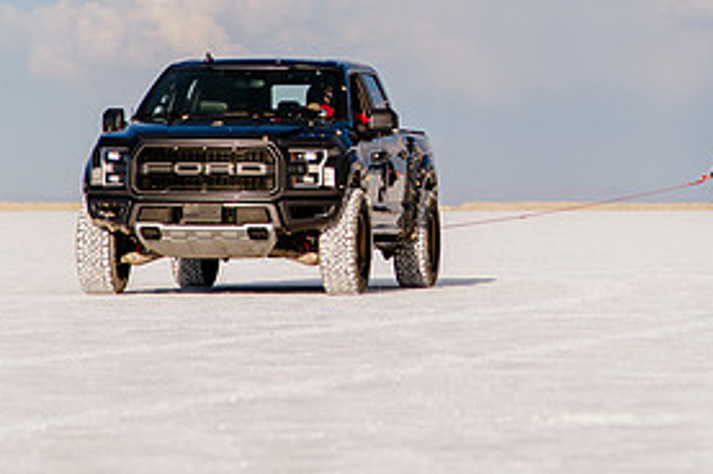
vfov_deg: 5.3
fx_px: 5084
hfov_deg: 8.0
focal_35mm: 257
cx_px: 523
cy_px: 35
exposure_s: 1/5000
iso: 200
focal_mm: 110
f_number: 4
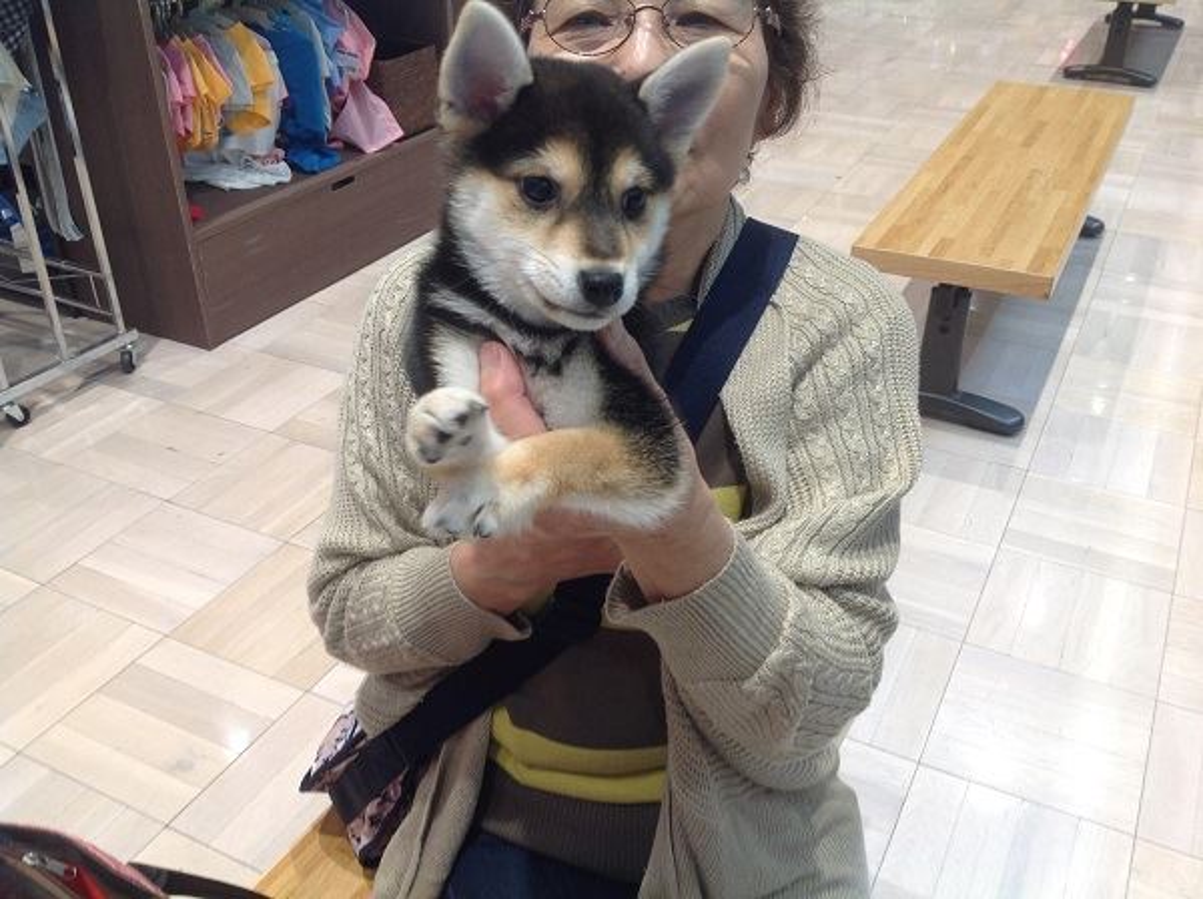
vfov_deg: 40.6
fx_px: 1214
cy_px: 450
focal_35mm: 35
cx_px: 602
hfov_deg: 52.7
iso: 64
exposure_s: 1/30
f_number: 2.4
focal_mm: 4.28
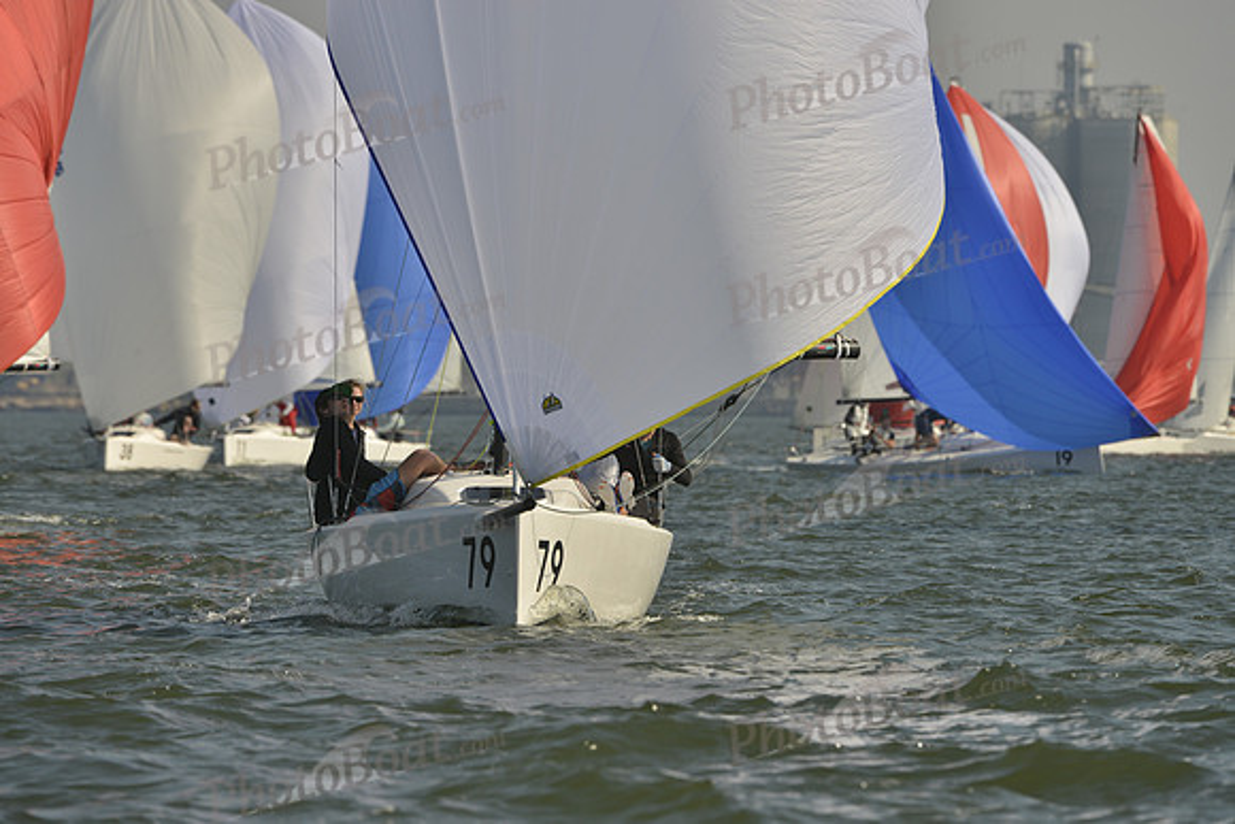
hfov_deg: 5.2
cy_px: 412
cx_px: 618
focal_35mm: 400
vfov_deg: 3.4
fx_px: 13725
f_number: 9
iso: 280
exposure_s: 1/1250
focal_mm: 400
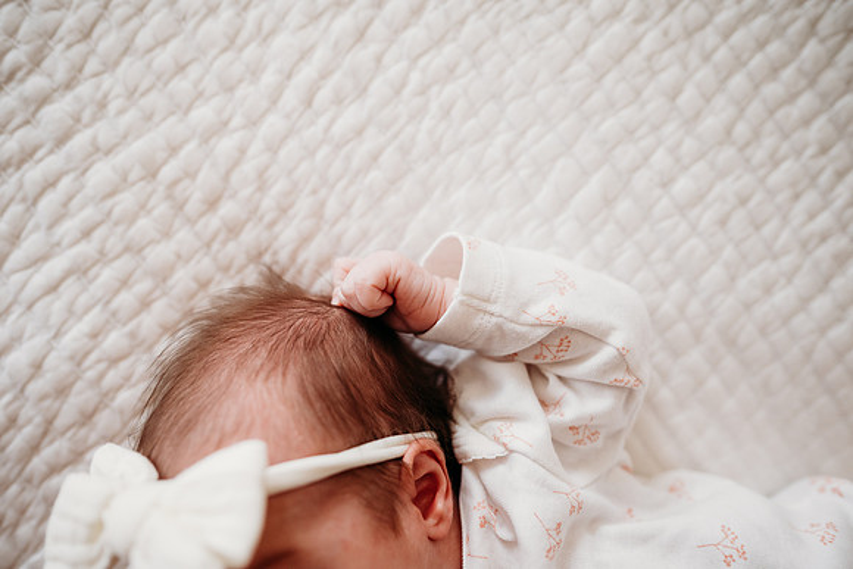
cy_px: 284
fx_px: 569
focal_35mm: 24
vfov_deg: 53.2
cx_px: 426
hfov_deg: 73.7
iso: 640
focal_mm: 24
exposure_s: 1/250
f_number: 2.5
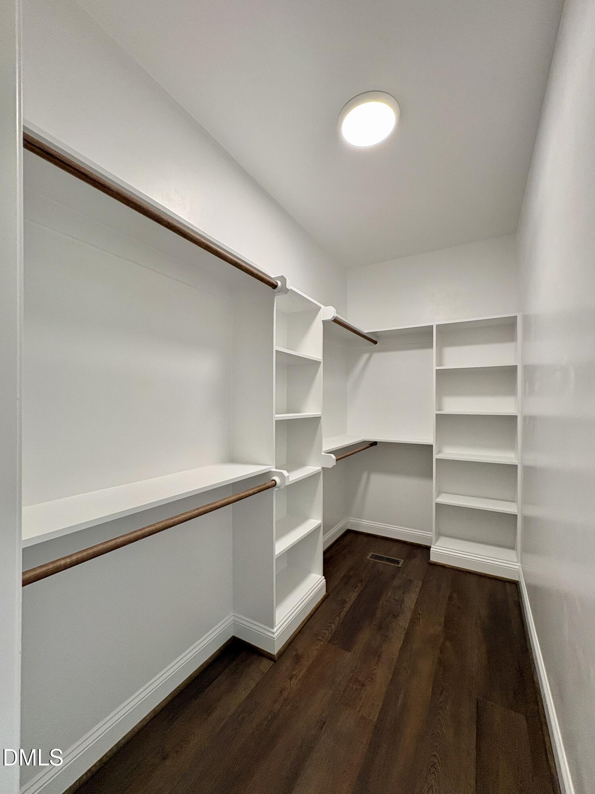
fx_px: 321
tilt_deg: +1.3
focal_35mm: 14
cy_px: 397
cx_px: 298
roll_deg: +0.0
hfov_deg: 85.6
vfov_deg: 102.1
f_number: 2.2
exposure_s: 1/120
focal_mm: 2.22
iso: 200
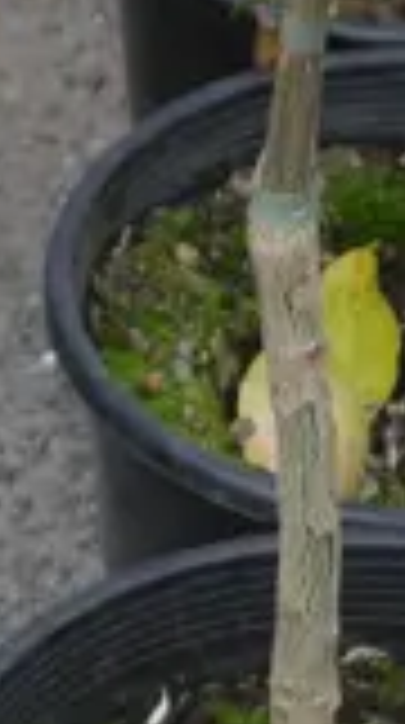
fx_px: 4527
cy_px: 1408
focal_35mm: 236
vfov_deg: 8.7
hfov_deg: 5.1
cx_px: 164
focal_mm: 17
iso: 200
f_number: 5
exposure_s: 1/160
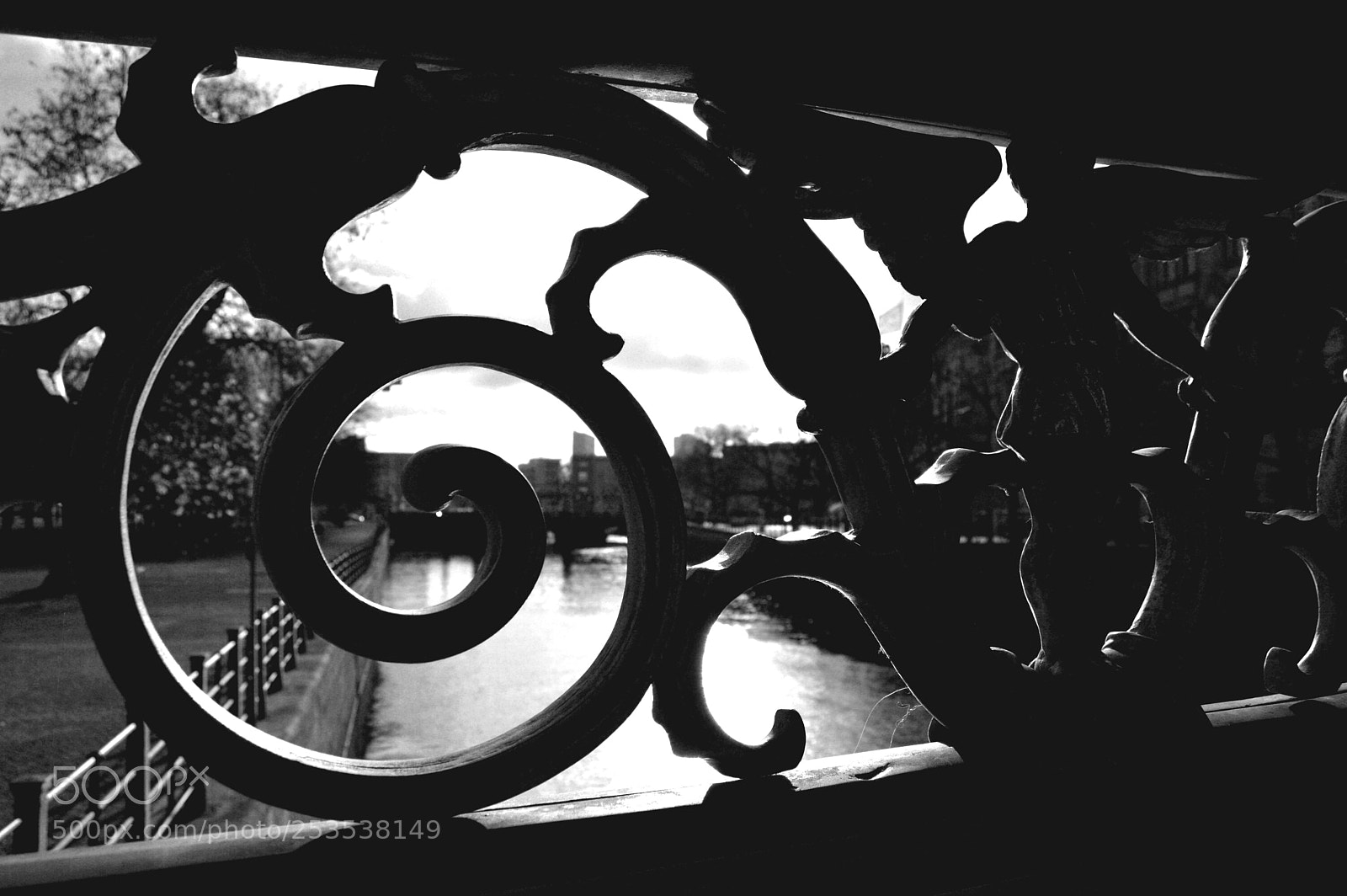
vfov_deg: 47.9
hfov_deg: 67.4
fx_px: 1009
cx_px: 674
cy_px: 448
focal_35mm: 27
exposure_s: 1/2000
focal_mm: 18
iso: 140
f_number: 7.1
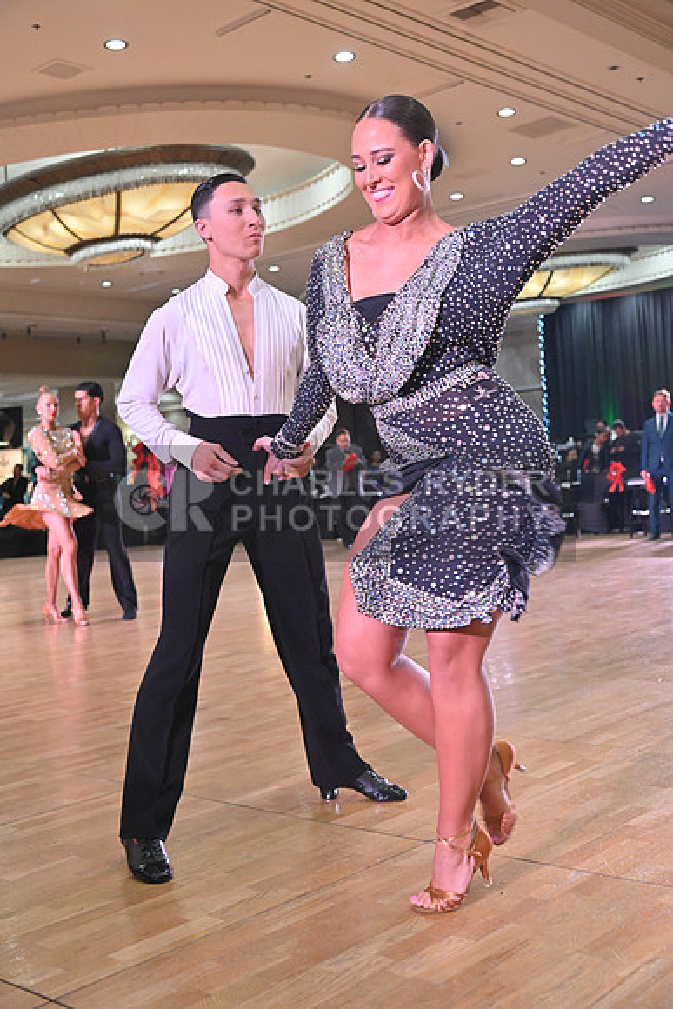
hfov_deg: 30.5
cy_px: 504
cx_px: 336
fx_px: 1233
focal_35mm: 44
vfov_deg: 44.5
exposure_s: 1/400
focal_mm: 44
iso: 4000
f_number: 5
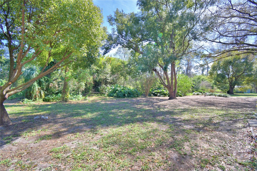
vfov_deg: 77.3
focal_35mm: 15
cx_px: 128
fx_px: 107
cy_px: 86
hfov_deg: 100.4
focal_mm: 10
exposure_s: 1/500
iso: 160
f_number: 4.5
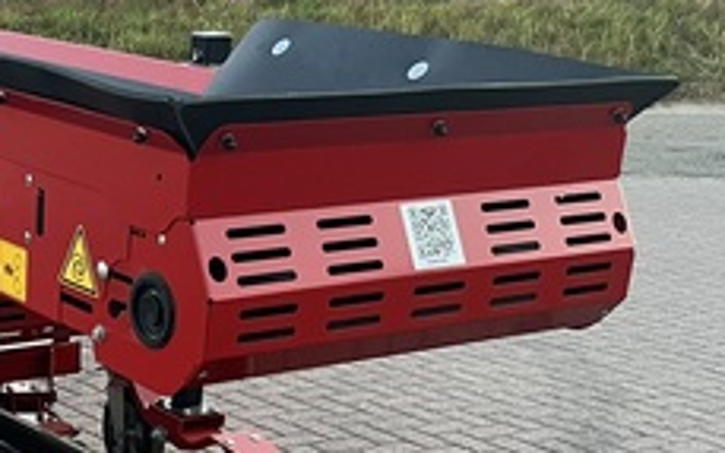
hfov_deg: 25.7
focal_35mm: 77
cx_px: 25
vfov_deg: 16.6
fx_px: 1521
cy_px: 453
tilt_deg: -16.9
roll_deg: +0.0
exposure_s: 1/69
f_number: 1.6
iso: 125
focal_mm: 5.1
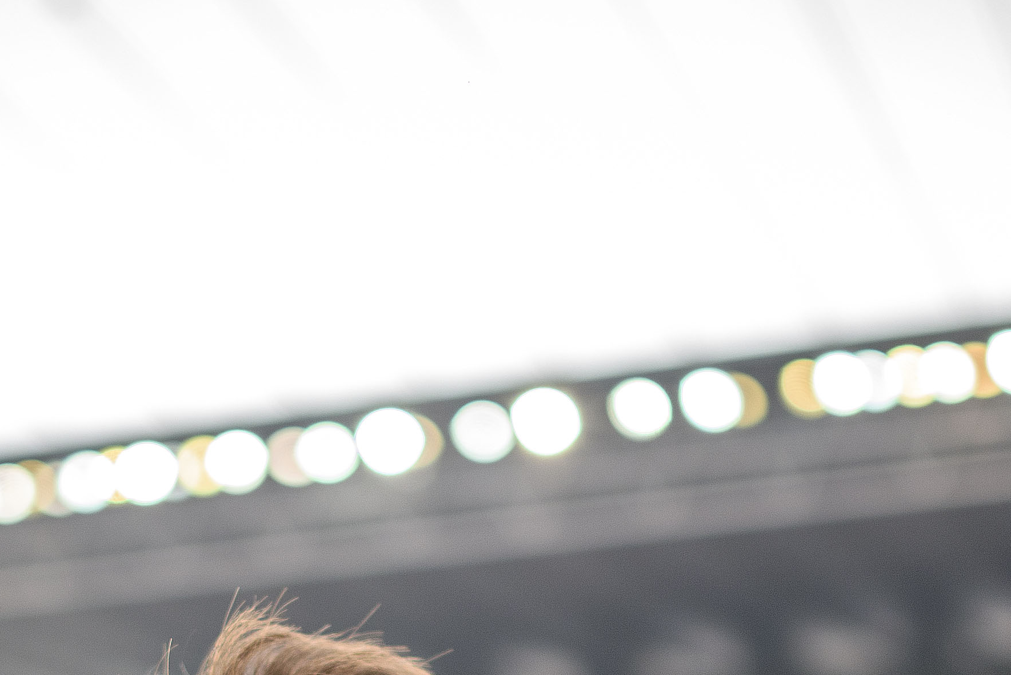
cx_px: 366
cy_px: 1056
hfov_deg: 17.2
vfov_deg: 11.0
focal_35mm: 119
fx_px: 3343
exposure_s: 1/2000
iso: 250
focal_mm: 35
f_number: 1.4
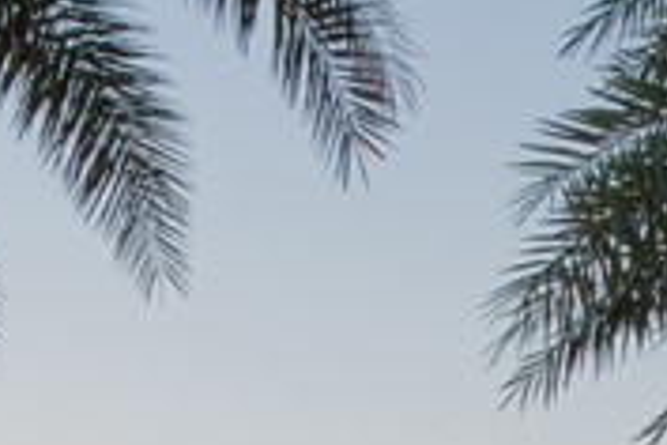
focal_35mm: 141
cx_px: 609
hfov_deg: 14.4
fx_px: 2612
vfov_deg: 8.7
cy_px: 1141
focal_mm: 23
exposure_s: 1/6
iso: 200
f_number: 13
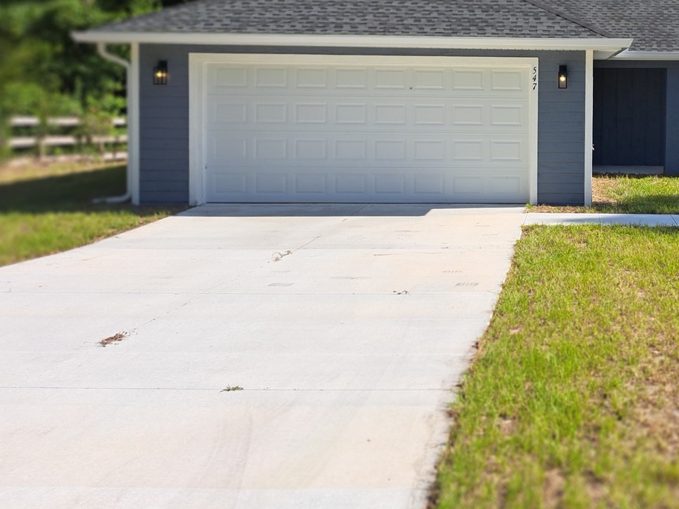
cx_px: 562
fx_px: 824
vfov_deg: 33.5
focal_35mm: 42
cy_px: 110
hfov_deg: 42.4
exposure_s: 1/1531
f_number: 1.8
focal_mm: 5.23
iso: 50
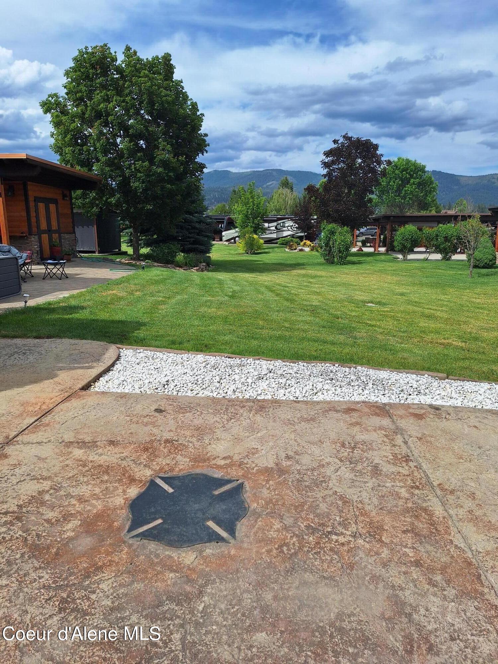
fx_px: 441
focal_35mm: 23
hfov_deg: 58.9
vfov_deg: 73.9
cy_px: 332
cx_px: 249
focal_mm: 5.54
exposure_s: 1/3322
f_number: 1.8
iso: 40
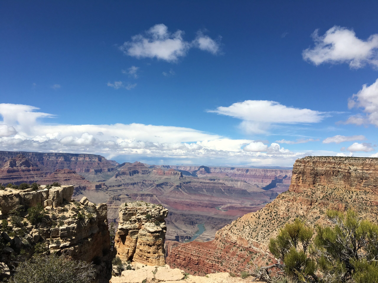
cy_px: 142
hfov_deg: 61.7
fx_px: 317
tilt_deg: +3.5
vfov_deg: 48.2
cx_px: 189
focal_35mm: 29
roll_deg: -1.3
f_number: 2.2
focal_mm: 4.15
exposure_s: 1/2959
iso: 25
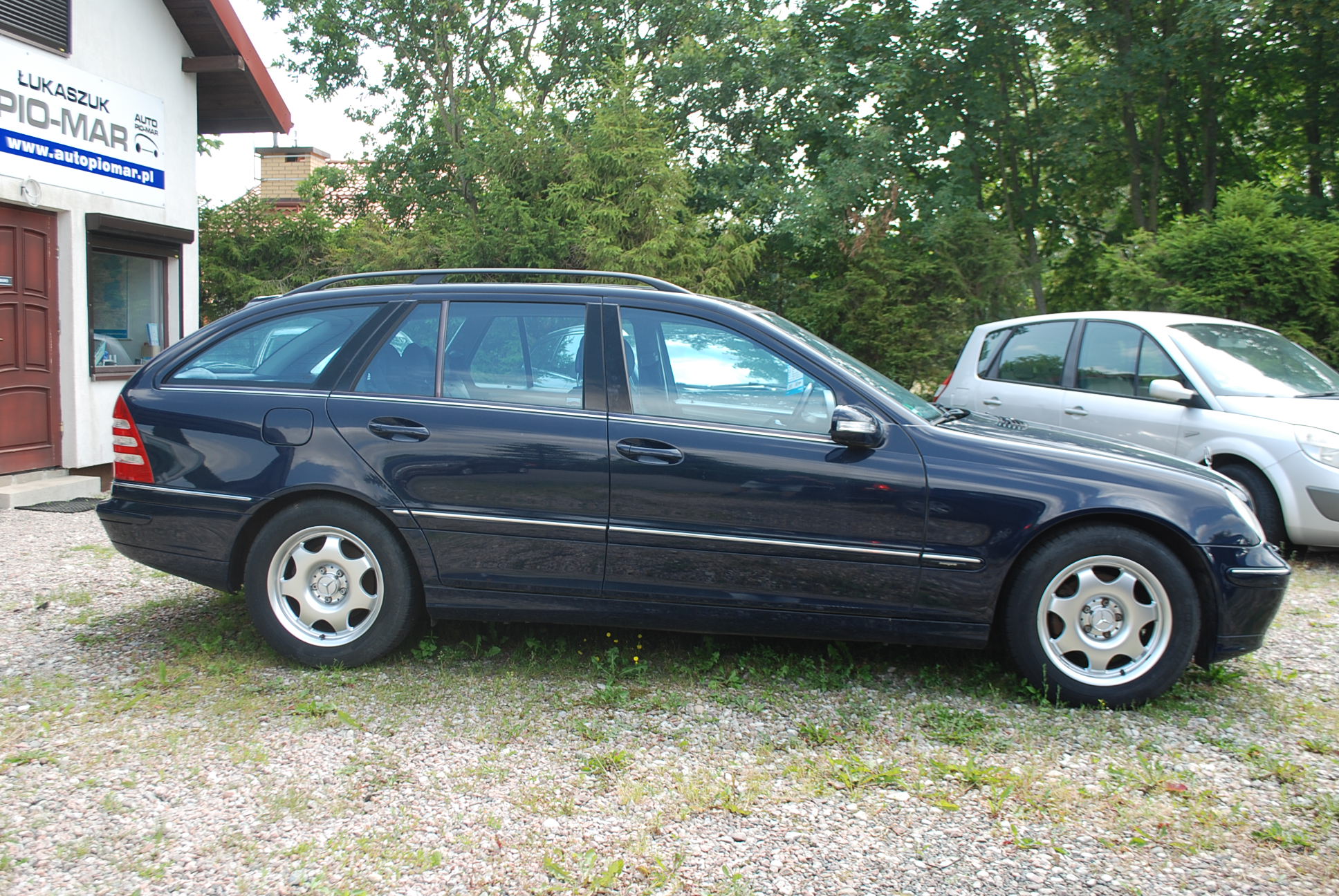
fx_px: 1229
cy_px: 448
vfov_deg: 40.1
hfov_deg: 57.2
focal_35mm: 33
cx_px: 670
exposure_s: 1/125
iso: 125
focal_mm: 22
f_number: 5.6
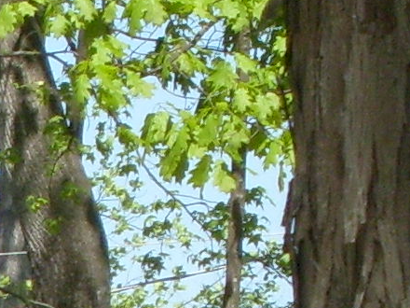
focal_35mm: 679
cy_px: 875
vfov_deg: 2.2
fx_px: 8042
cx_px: -859
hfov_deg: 2.9
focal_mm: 17.4
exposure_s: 1/350
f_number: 4.9
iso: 80
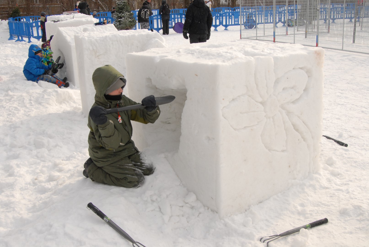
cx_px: 184
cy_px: 124
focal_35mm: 36
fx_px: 369
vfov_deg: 37.0
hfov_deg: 53.1
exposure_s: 1/800
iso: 400
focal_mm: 24
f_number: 8
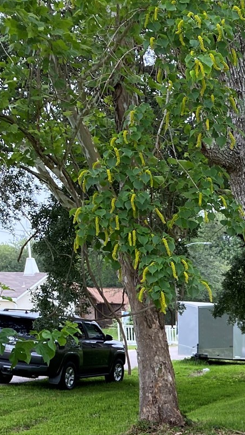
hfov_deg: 14.8
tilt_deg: -14.5
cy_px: 547
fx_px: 843
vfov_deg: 25.4
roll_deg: -1.2
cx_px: 418
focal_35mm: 73
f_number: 1.8
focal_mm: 4.25
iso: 32
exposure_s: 1/186
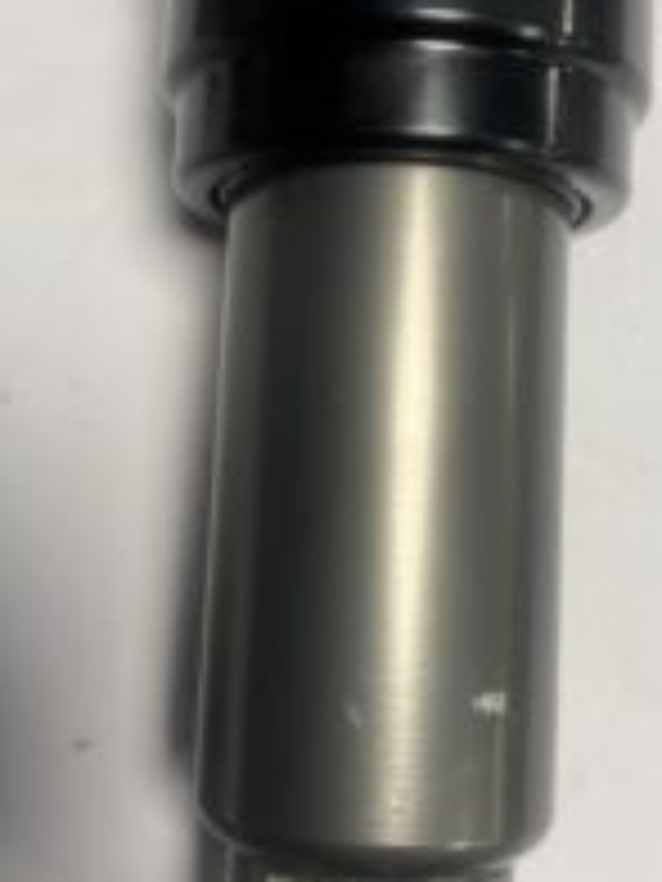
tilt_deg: -82.0
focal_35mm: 46
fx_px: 1173
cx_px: 315
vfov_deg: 41.2
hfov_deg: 31.5
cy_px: 387
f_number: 1.8
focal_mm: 4.25
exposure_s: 1/100
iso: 125
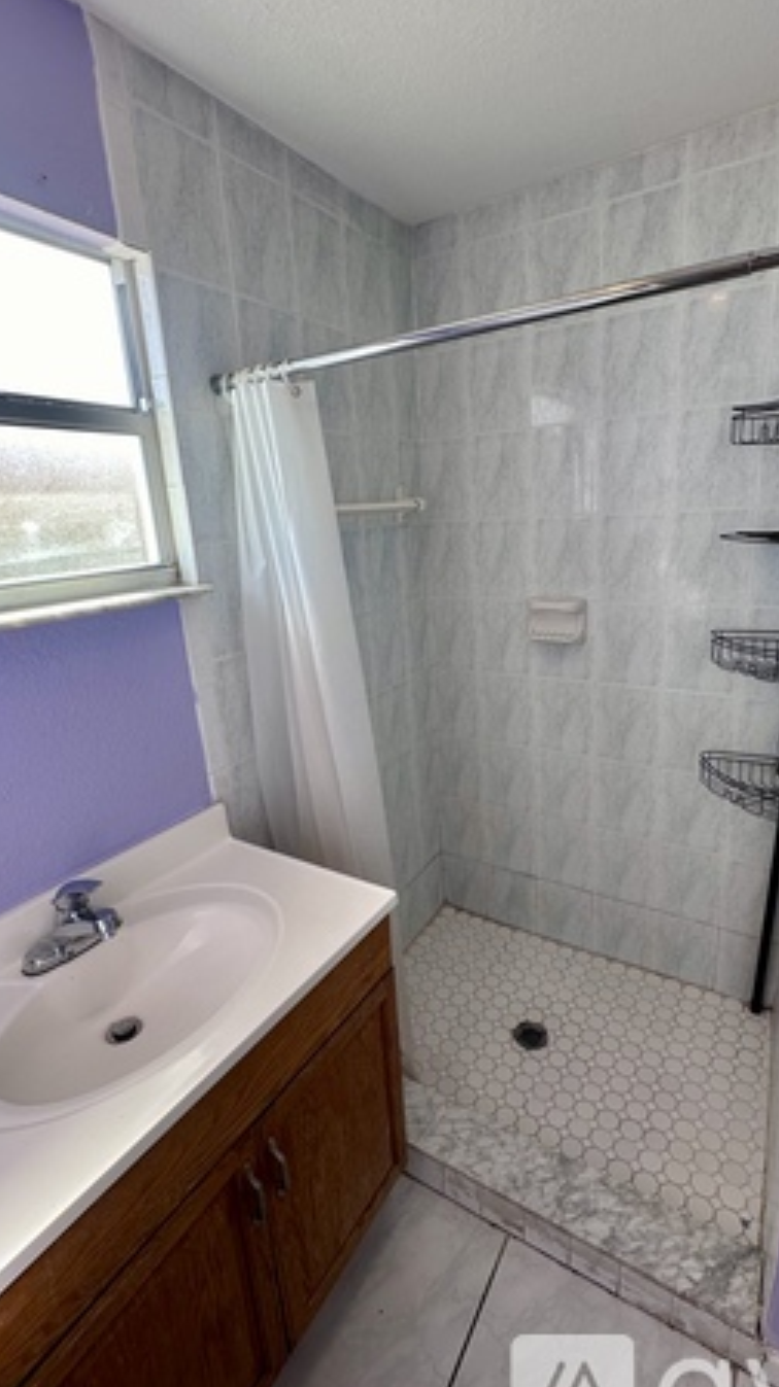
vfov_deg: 96.0
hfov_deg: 63.7
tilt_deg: -16.1
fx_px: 625
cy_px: 686
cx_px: 431
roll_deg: +2.5
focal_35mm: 17
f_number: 2.2
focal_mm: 2.22
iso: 50
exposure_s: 1/120
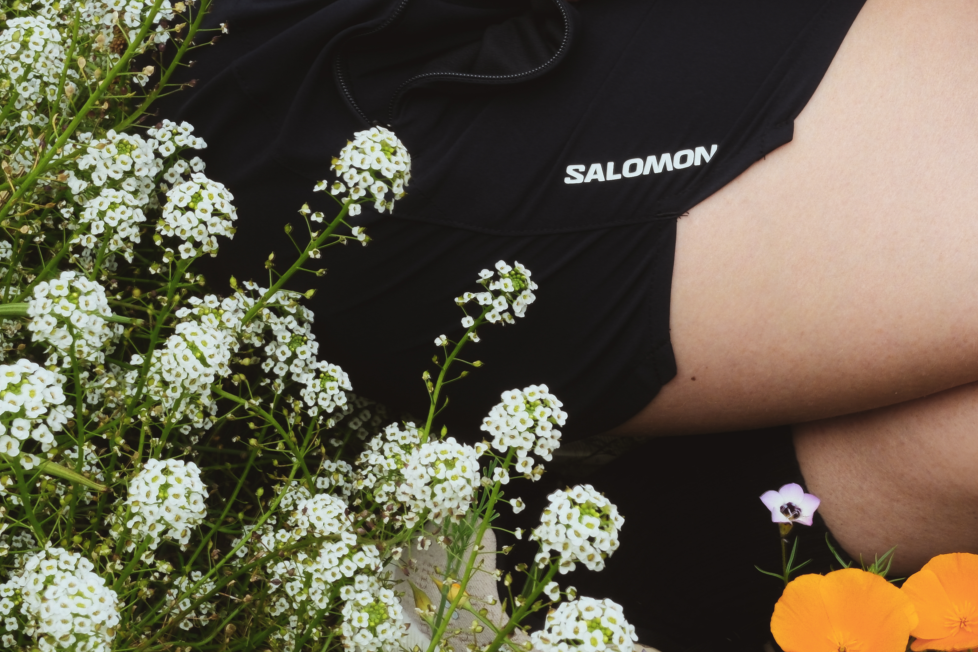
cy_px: 280
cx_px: 682
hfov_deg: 23.8
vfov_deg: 16.1
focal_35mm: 85
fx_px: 2309
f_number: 14
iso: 400
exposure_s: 1/160
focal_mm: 23
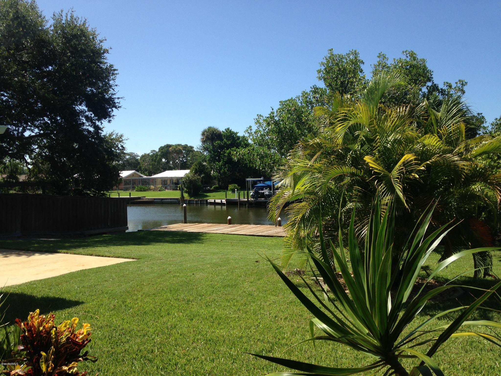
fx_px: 478
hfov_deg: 55.4
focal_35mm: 33
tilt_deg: -1.1
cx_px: 250
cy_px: 188
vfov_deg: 42.9
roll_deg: +2.7
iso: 50
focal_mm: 4.12
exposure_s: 1/1232
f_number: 2.4
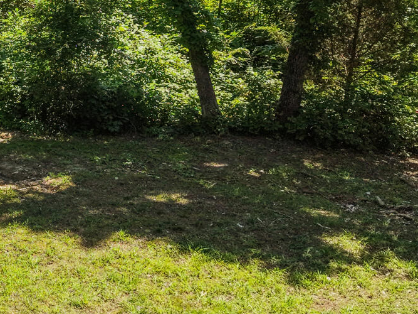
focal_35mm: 90
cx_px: -167
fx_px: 1087
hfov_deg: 19.6
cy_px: -51
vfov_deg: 15.8
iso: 290
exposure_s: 1/2500
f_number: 1.8
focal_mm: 8.67
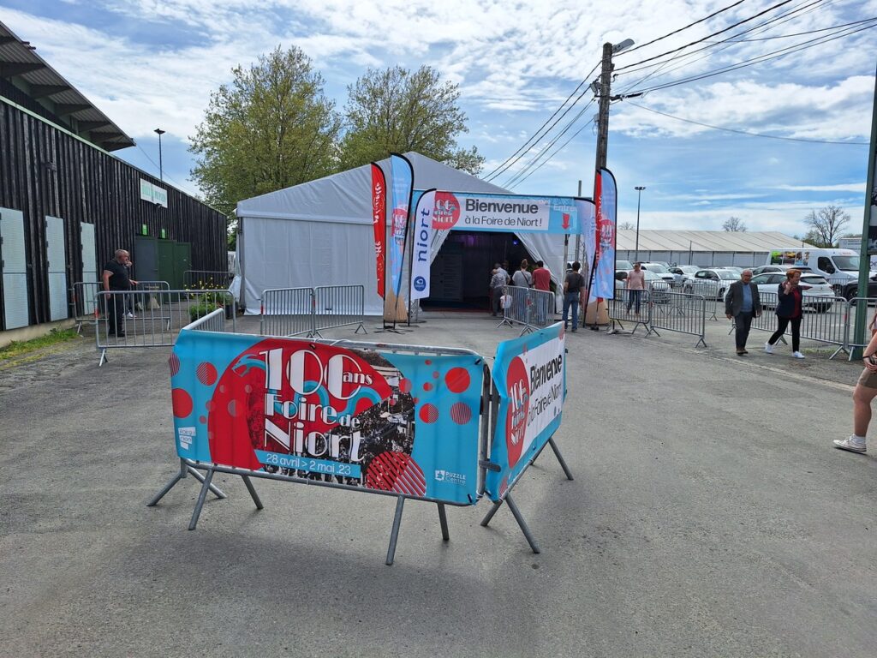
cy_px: 329
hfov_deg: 73.9
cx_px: 438
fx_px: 583
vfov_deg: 58.9
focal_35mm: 23
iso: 40
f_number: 1.8
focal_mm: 5.54
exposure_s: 1/5405
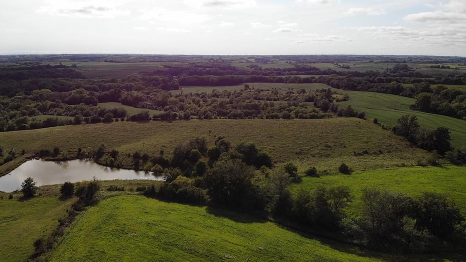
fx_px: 334
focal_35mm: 27
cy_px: 134
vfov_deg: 42.9
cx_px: 228
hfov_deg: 69.8
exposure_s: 1/1878
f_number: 2.8
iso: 101
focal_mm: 4.5
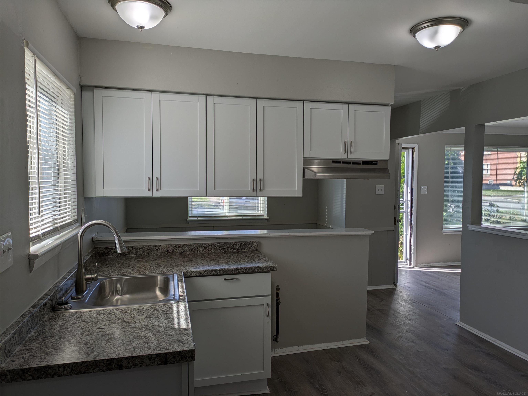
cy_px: 198
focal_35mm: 25
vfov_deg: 54.9
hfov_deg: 69.4
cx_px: 264
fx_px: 382
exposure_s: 1/756
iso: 47
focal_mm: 5.43
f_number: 1.89
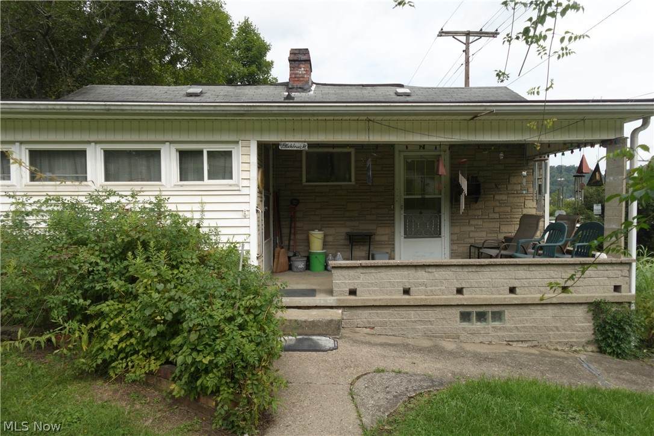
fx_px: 363
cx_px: 327
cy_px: 218
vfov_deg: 61.9
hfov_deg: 84.0
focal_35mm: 20
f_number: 2
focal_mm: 7.6
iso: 125
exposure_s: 1/2000
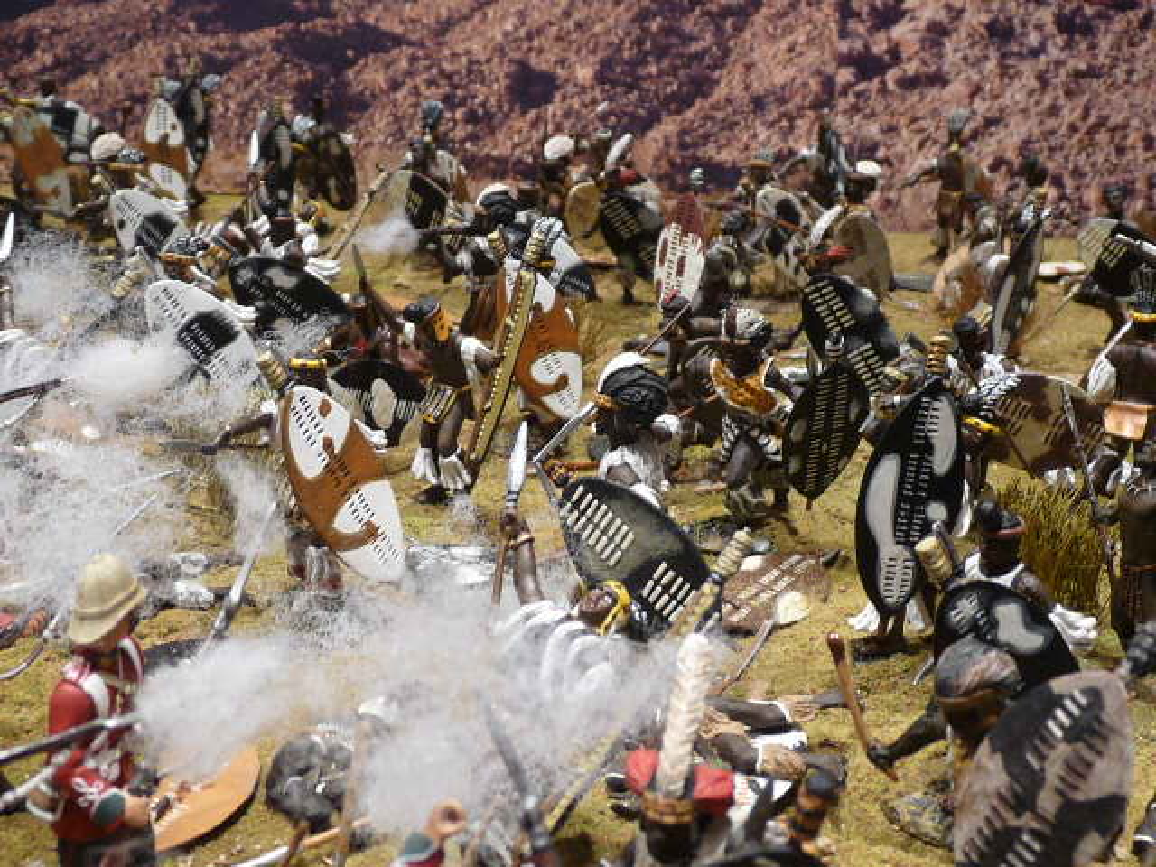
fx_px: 1670
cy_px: 434
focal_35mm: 50
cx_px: 578
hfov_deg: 38.2
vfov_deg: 29.1
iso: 125
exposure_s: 1/30
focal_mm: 4.9
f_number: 2.8
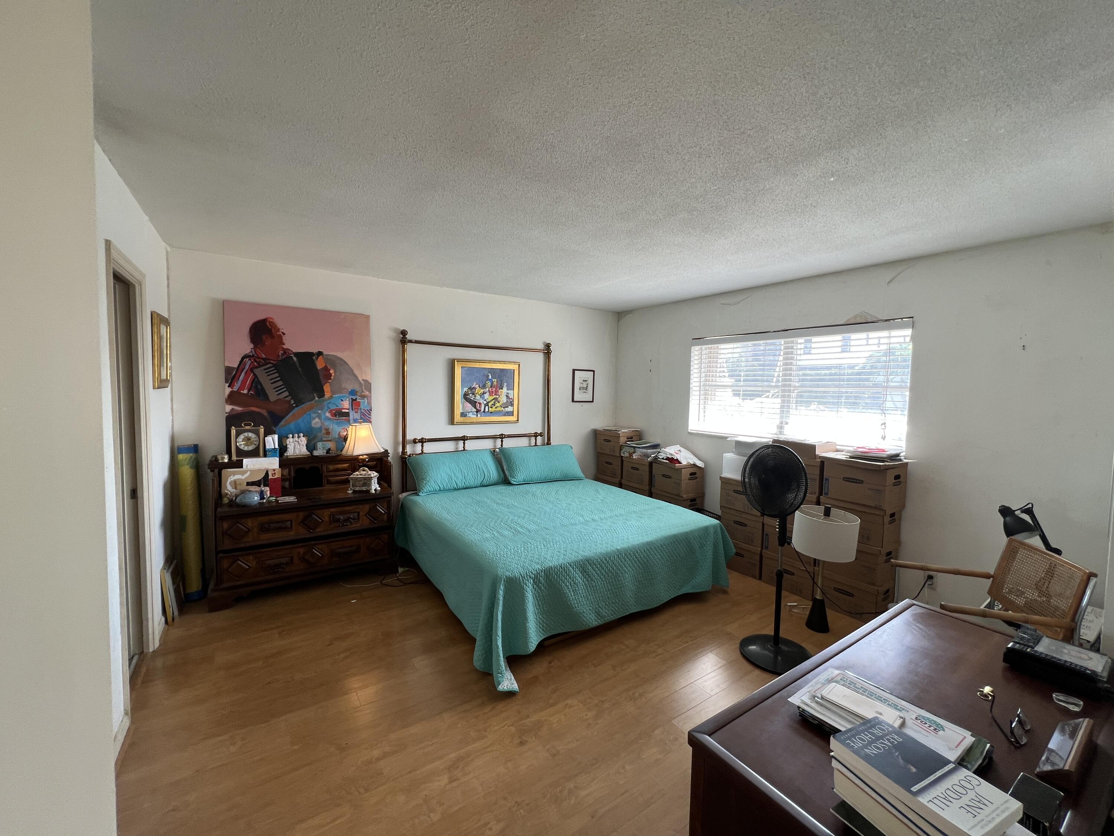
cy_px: 418
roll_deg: -1.6
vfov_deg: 89.9
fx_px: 418
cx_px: 557
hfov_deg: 106.2
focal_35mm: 13
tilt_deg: -5.0
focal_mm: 1.57
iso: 50
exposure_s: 1/99
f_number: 1.8
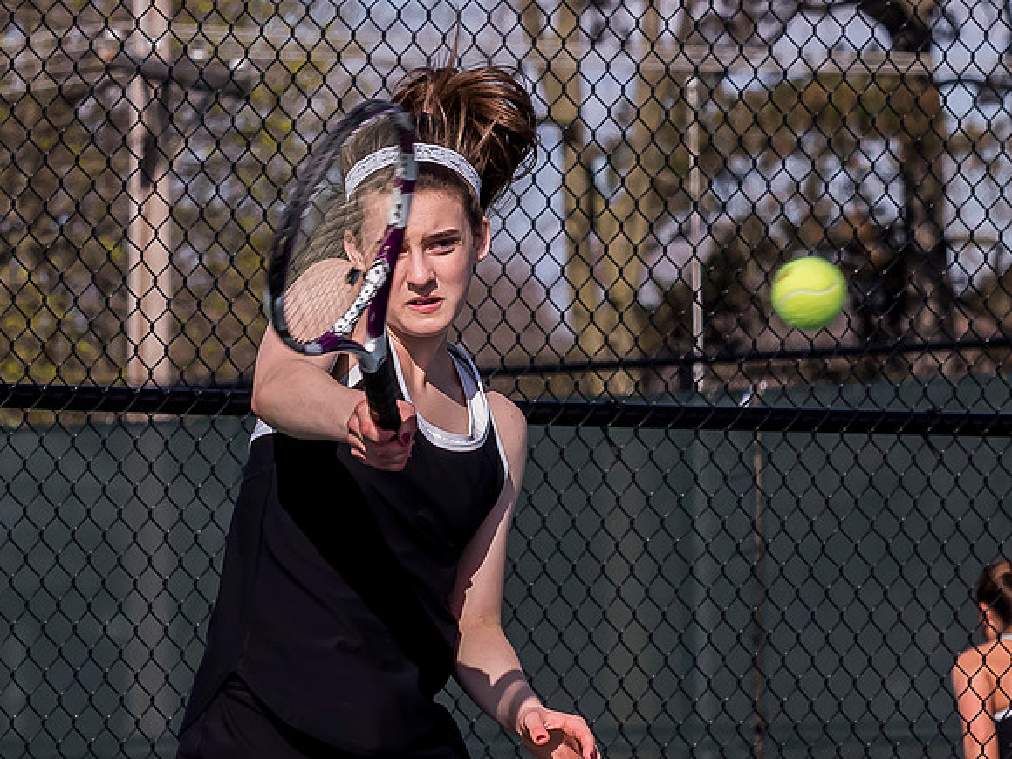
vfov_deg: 3.2
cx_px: 300
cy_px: 545
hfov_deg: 4.3
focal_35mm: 459
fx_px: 13410
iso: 400
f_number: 5
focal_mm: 79
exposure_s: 1/1600
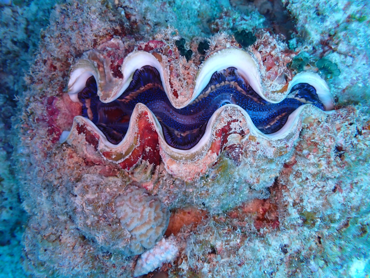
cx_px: 185
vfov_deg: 46.8
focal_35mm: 30
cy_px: 139
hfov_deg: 60.0
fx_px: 321
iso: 100
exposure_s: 1/200
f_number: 3.2
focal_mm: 5.4
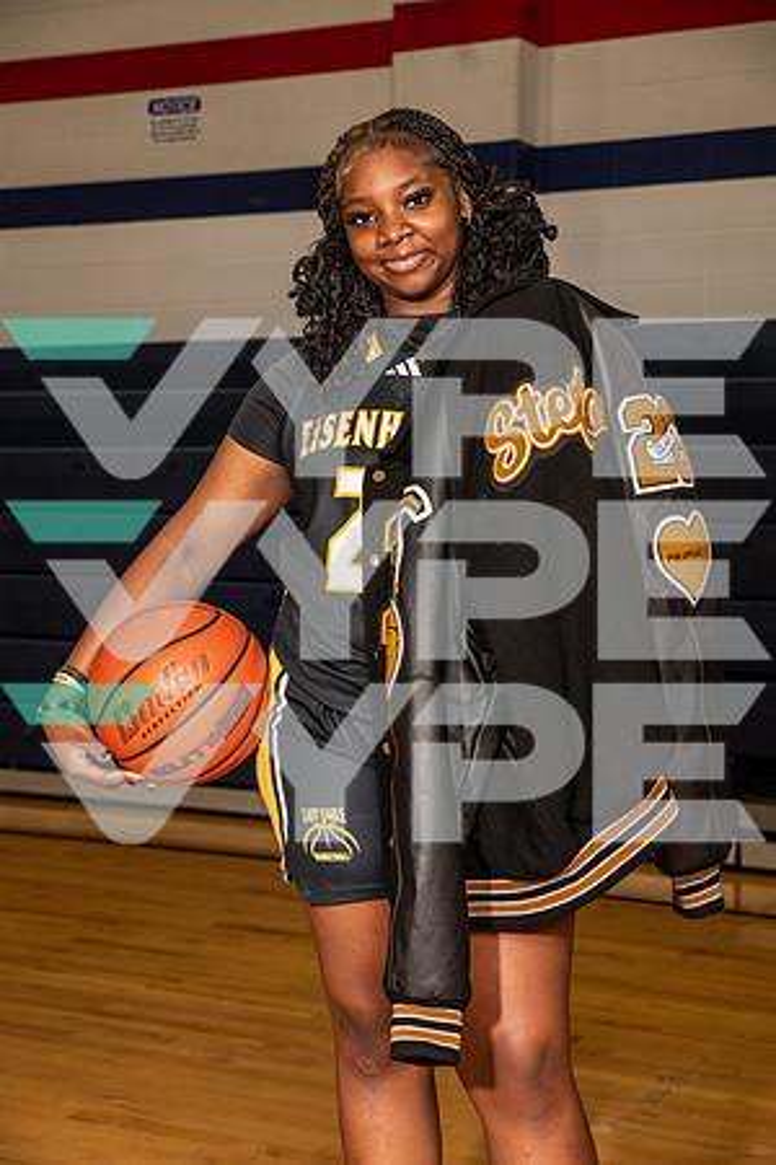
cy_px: 582
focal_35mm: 62
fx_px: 2005
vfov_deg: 32.4
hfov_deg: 21.9
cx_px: 388
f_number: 6.3
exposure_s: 1/320
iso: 320
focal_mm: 62
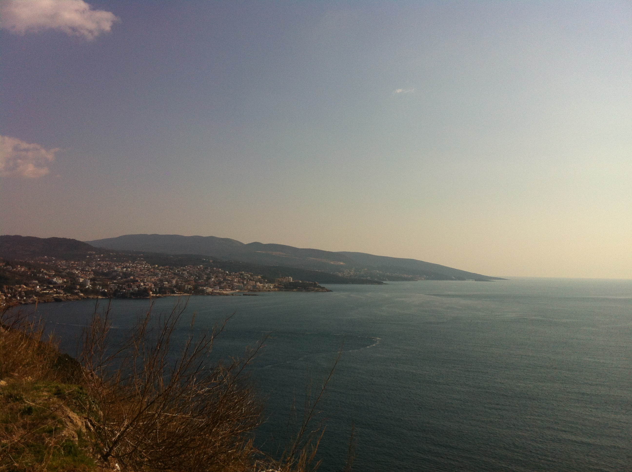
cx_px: 316
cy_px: 236
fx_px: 638
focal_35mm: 35
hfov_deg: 52.7
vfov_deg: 40.6
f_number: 2.8
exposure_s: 1/3352
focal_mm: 3.85
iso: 80
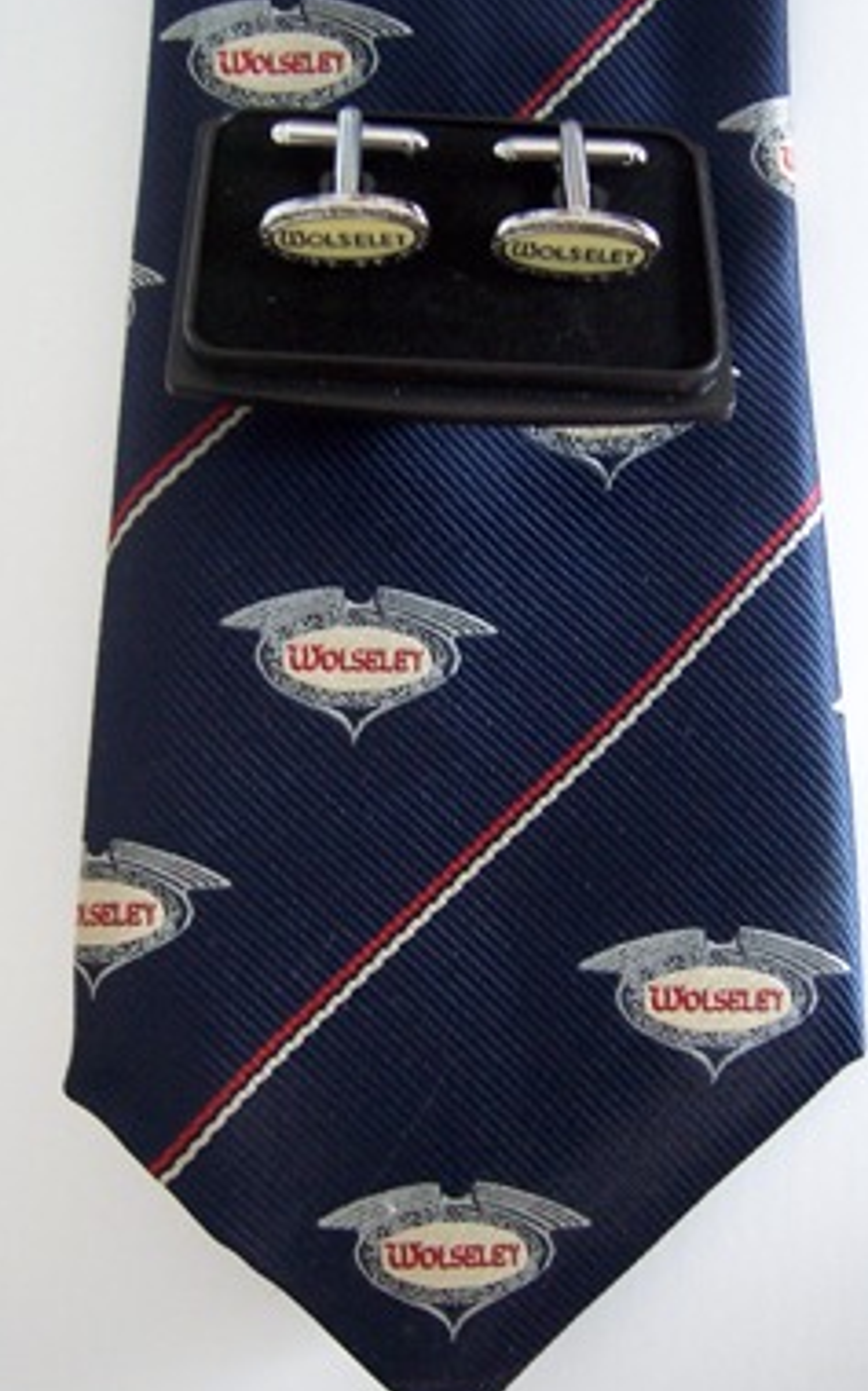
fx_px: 1706
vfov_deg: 44.3
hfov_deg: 28.5
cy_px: 615
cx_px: 469
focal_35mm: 45
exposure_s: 1/6
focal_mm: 6
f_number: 3
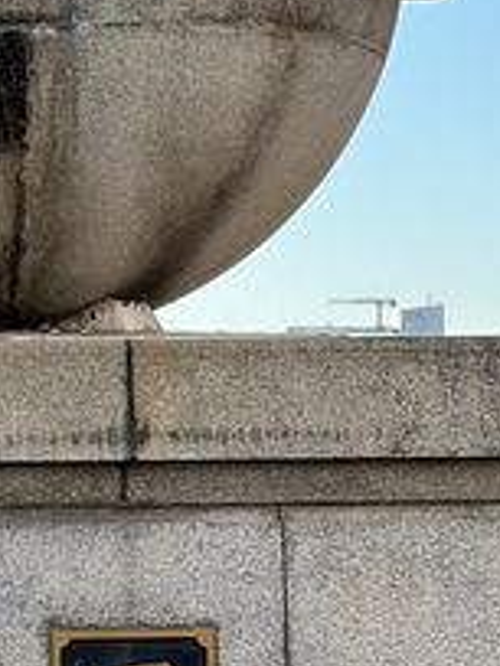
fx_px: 4218
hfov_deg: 6.6
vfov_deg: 9.0
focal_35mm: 219
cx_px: -480
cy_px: 377
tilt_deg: +5.0
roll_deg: -0.3
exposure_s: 1/1030
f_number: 1.78
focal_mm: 6.86
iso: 80
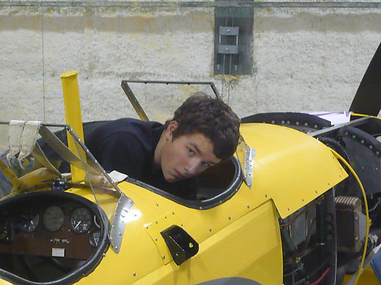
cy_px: 142
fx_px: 1409
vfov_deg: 11.6
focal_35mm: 128
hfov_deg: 15.4
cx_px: 190
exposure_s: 1/20
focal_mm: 16.4
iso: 400
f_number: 5.6
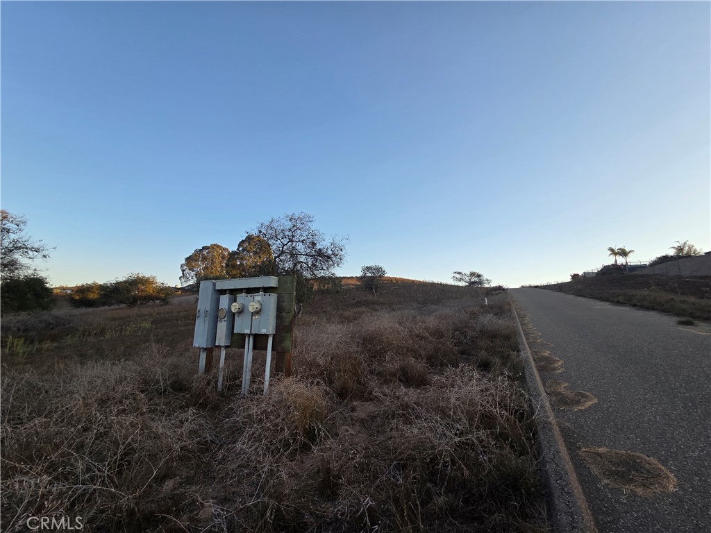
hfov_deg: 106.2
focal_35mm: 13
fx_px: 267
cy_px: 266
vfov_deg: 89.9
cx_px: 356
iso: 50
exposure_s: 1/575
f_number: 2.2
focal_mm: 2.2
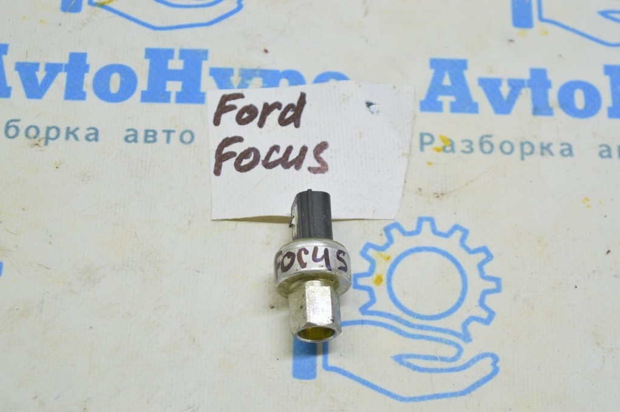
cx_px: 310
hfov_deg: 24.6
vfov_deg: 16.5
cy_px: 206
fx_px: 1420
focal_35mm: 82
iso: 400
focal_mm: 55
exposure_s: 1/20
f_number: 5.6
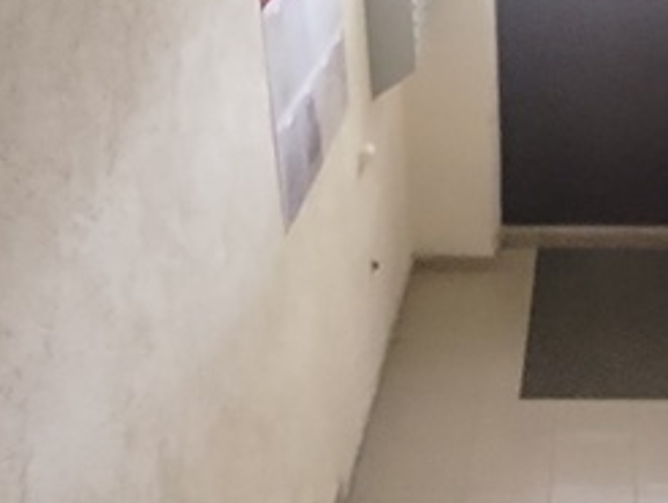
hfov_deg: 28.7
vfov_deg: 22.4
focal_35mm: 65
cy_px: 111
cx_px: 595
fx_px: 1256
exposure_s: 1/25
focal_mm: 1.42
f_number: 2.2
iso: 645
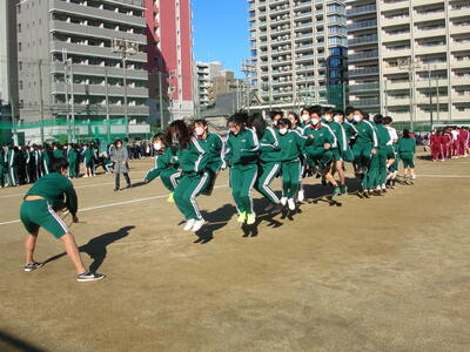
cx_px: 235
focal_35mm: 35
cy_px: 176
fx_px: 475
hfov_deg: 52.6
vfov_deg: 40.7
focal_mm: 5.8
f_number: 5.6
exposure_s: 1/334
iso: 50
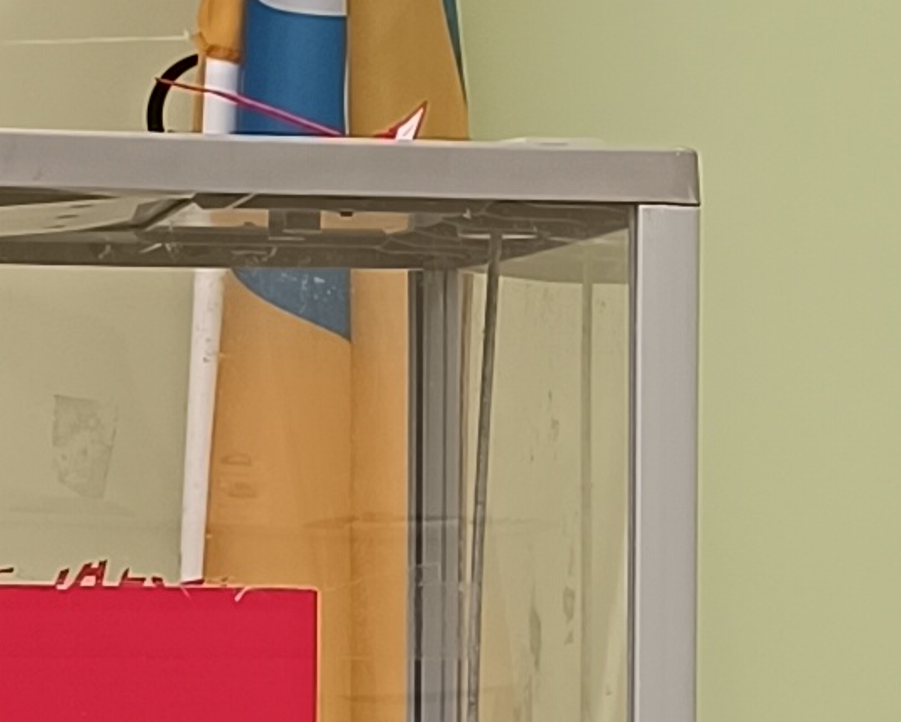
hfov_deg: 10.8
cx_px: 782
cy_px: 814
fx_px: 4748
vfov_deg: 8.6
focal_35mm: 178
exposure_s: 1/100
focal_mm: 6.14
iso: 277
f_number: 1.65
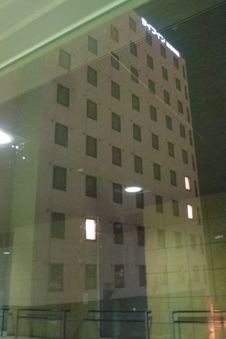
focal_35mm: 34
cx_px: 140
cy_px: 169
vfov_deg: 55.8
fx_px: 320
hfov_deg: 38.7
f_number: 3.3
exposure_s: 1/4
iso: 640
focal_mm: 4.3
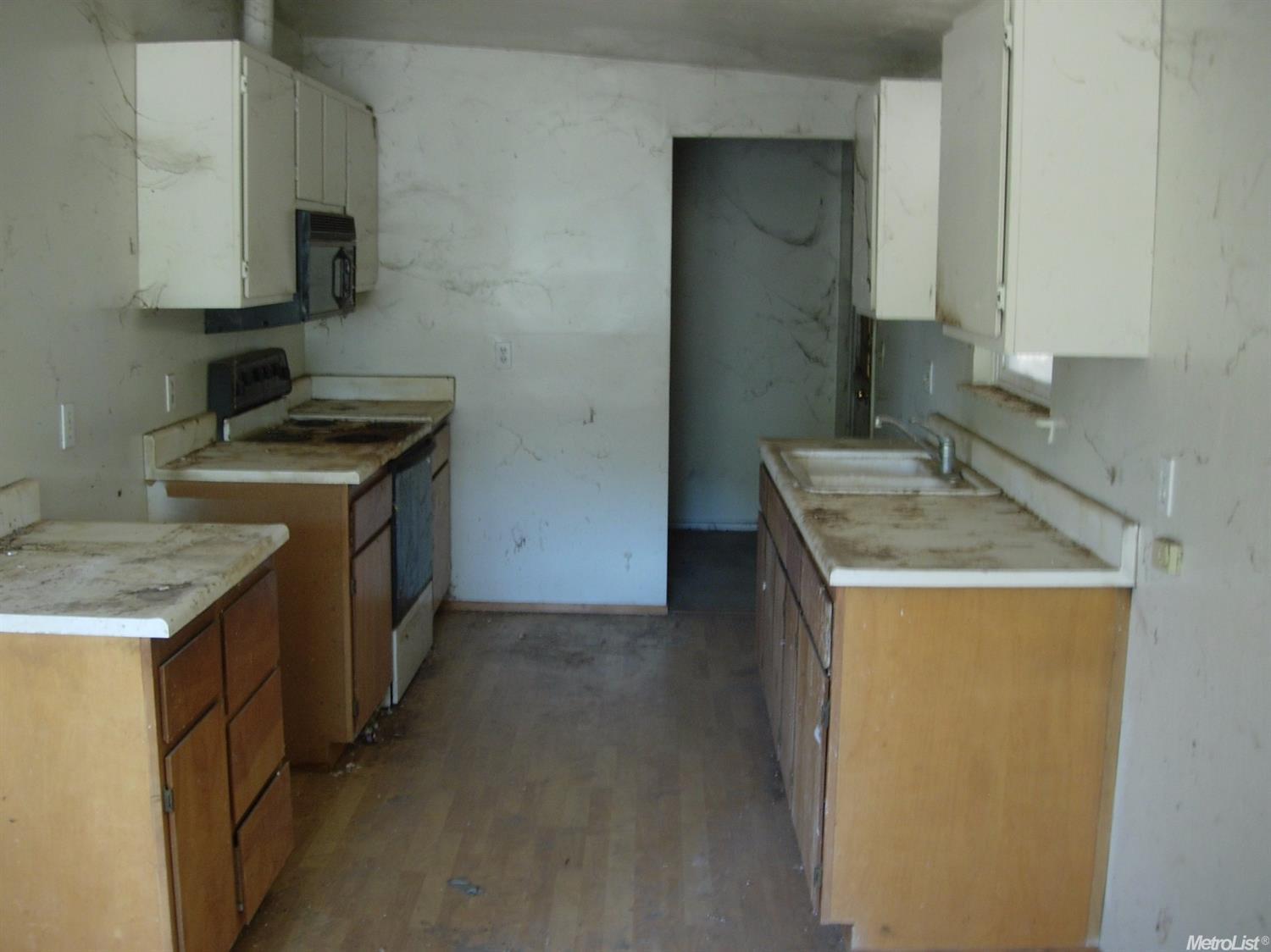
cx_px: 636
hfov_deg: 49.0
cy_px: 476
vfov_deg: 37.7
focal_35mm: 38
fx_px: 1395
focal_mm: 7.8
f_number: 2.8
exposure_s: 1/9.2
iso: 79
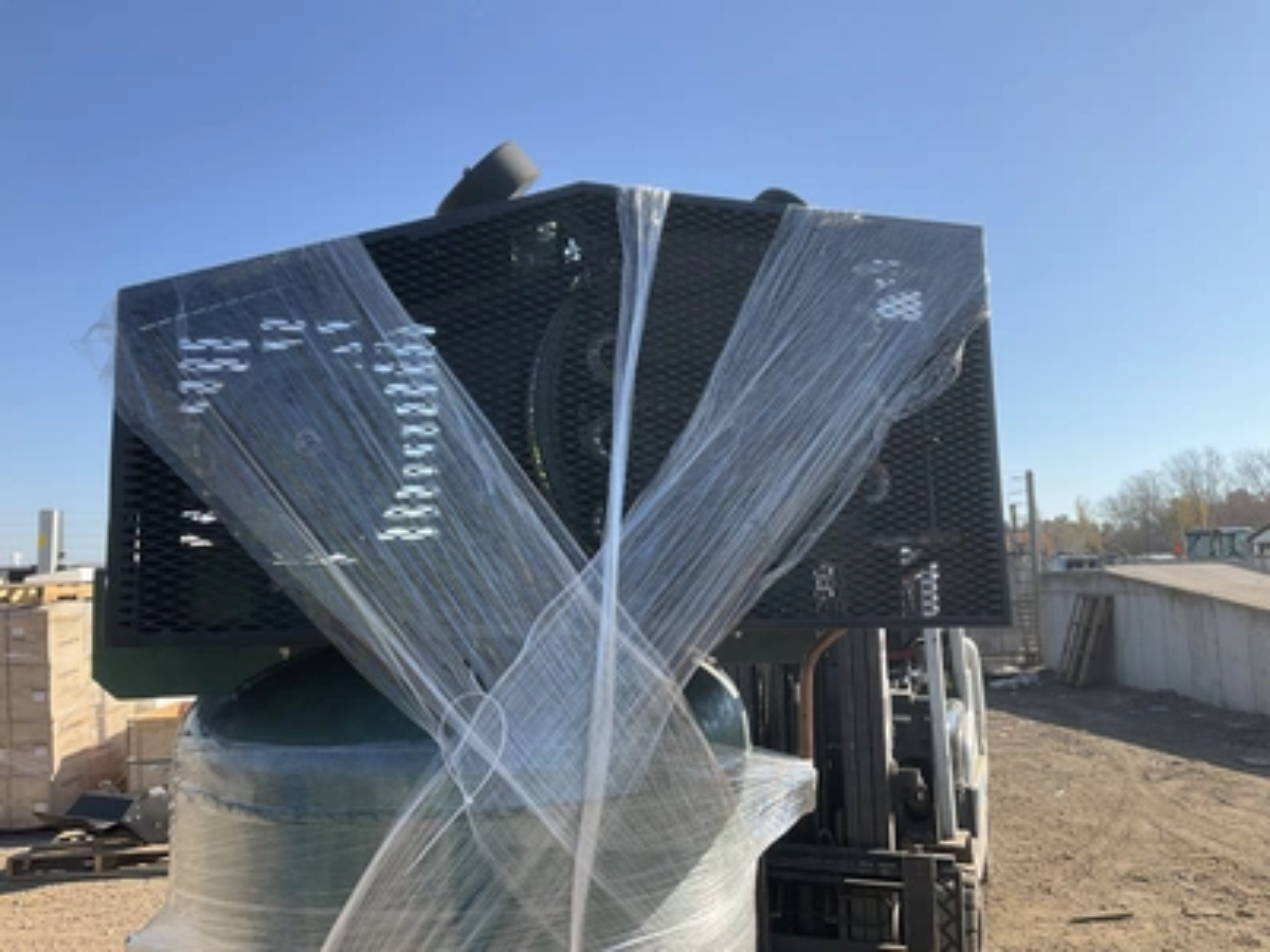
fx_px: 1064
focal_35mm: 29
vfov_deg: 48.2
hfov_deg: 61.7
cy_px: 476
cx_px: 635
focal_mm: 3
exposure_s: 1/1055
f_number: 1.8
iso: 25
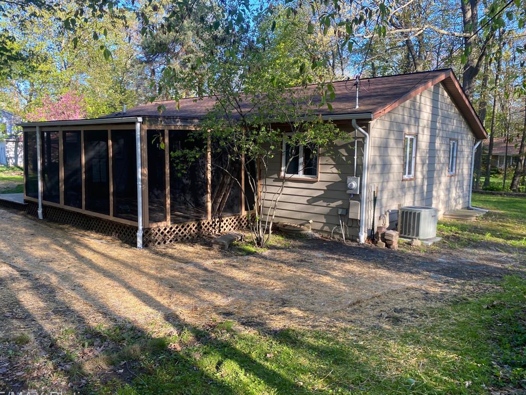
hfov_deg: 65.3
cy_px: 204
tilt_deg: -8.2
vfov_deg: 51.4
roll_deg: -0.5
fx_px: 410
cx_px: 254
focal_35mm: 27
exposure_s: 1/200
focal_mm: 4.25
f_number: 1.8
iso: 32
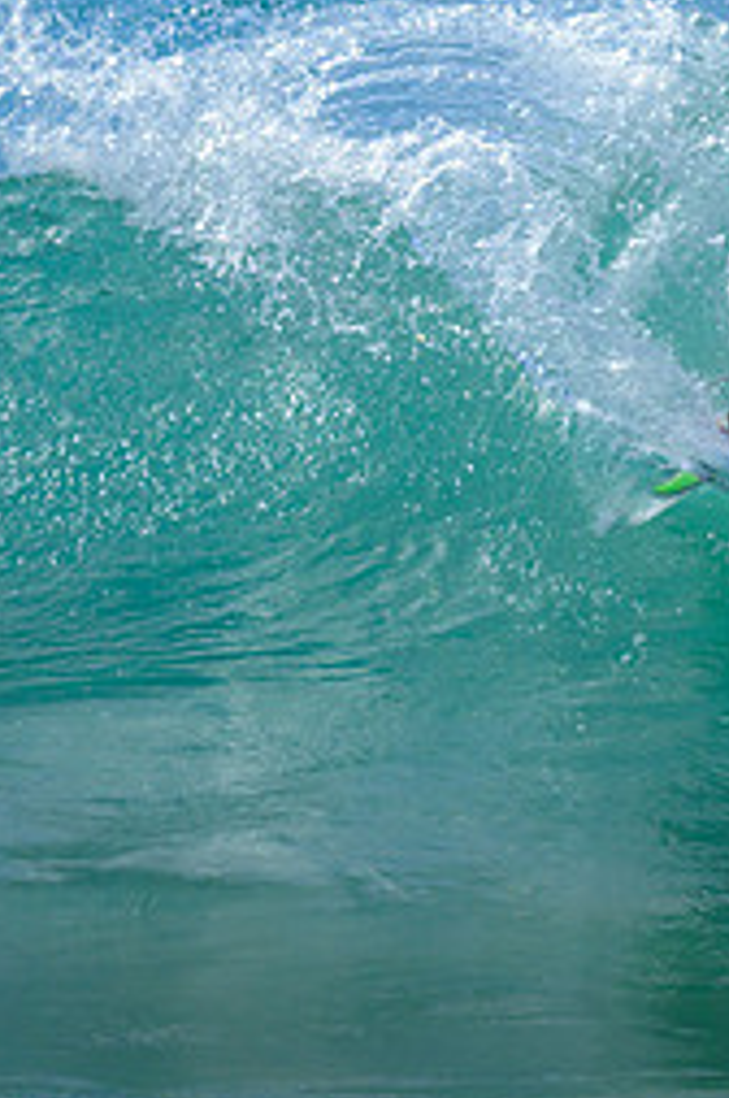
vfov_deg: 0.8
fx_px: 76993
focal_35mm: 2528
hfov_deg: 0.5
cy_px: 181
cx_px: 795
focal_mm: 800
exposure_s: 1/3200
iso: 360
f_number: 6.3
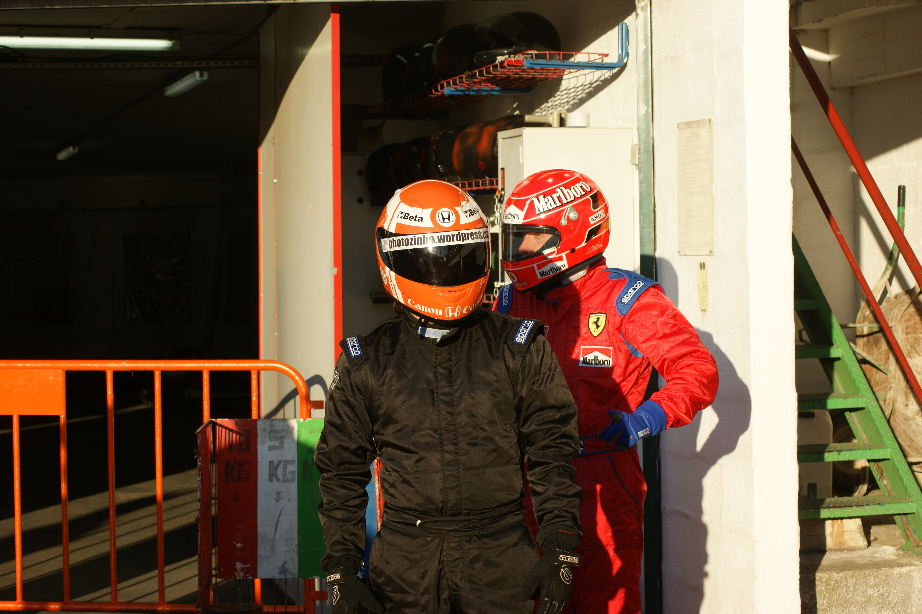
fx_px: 2112
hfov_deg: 24.6
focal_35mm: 82
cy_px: 307
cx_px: 461
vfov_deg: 16.5
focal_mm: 55
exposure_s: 1/250
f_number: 6.3
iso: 100
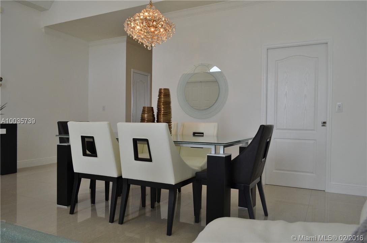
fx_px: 275
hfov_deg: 67.5
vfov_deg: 47.7
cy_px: 122
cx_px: 184
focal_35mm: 27
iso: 400
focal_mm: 18
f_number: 5
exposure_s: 1/100
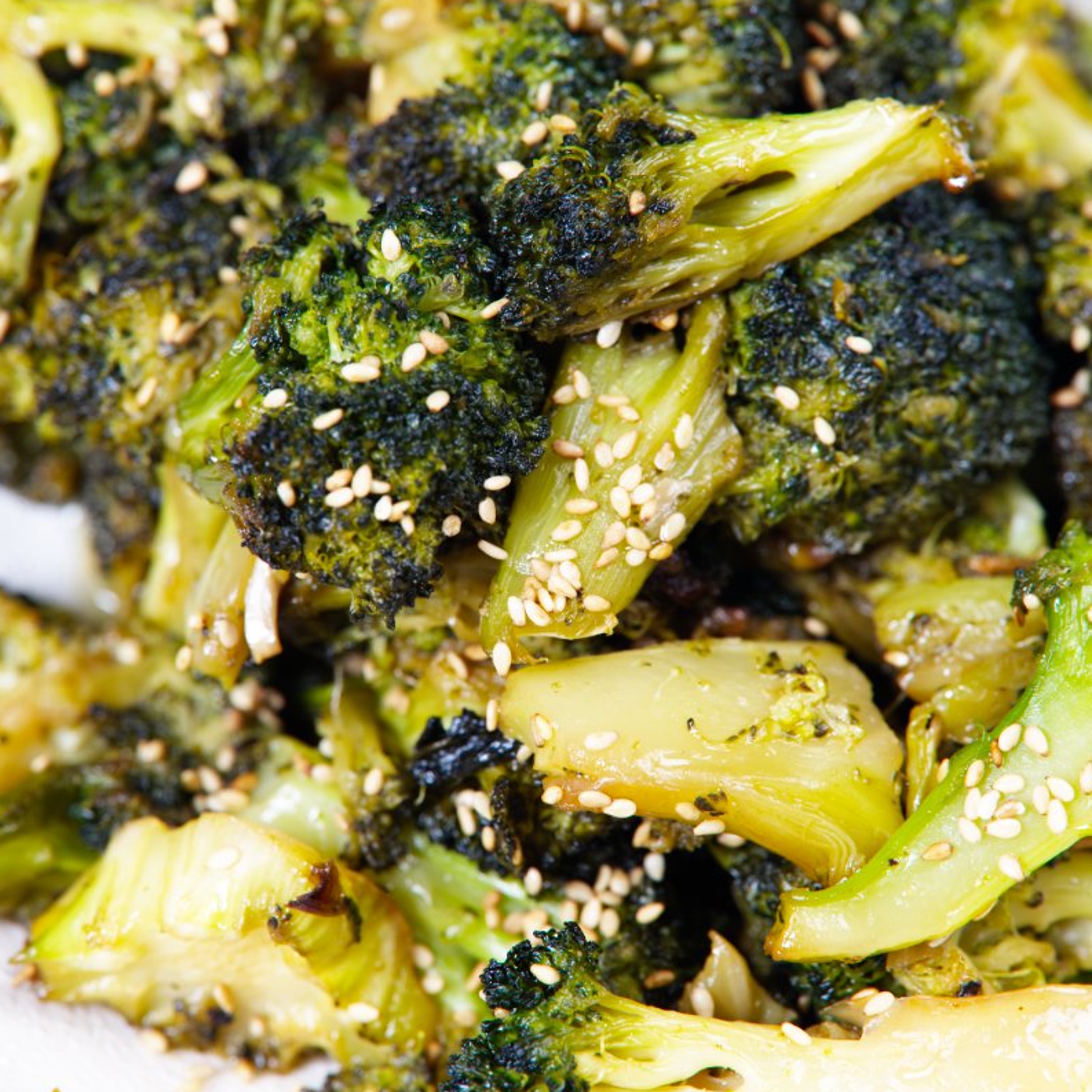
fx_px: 4818
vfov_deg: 12.9
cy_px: 547
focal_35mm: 135
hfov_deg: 12.9
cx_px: 548
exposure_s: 1/40
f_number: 6.3
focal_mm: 105
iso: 100
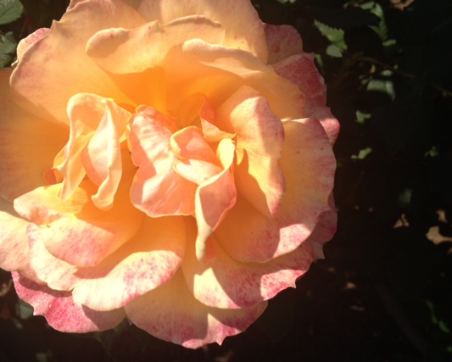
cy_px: 167
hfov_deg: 44.7
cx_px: 194
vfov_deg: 36.5
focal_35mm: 41
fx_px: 549
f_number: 2.4
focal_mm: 4.28
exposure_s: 1/1905
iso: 64
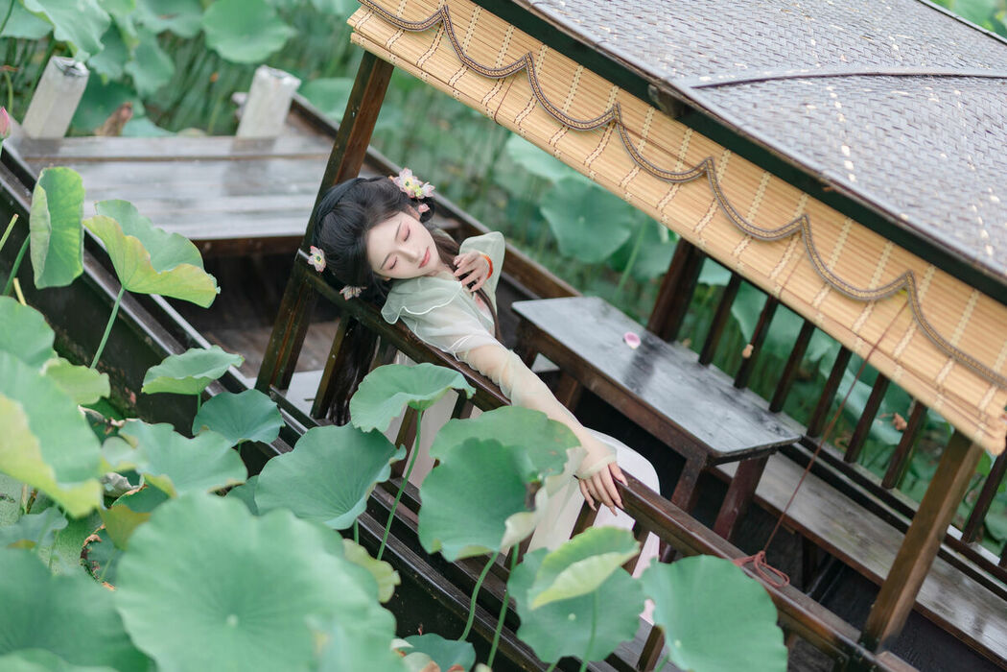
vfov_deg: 16.1
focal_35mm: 85
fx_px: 2377
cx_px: 504
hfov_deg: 23.9
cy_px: 336
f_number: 1.6
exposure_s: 1/1250
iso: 320
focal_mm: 85
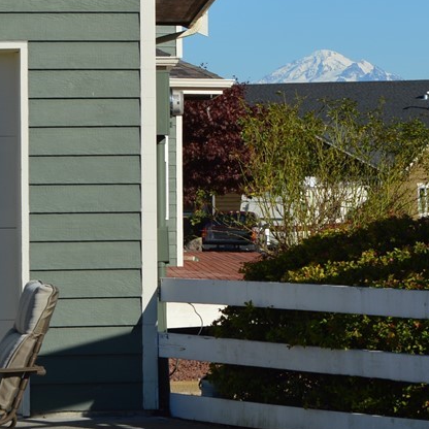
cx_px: 443
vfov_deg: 9.5
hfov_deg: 9.5
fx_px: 2567
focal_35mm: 183
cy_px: 138
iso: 100
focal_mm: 55
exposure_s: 1/320
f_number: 9
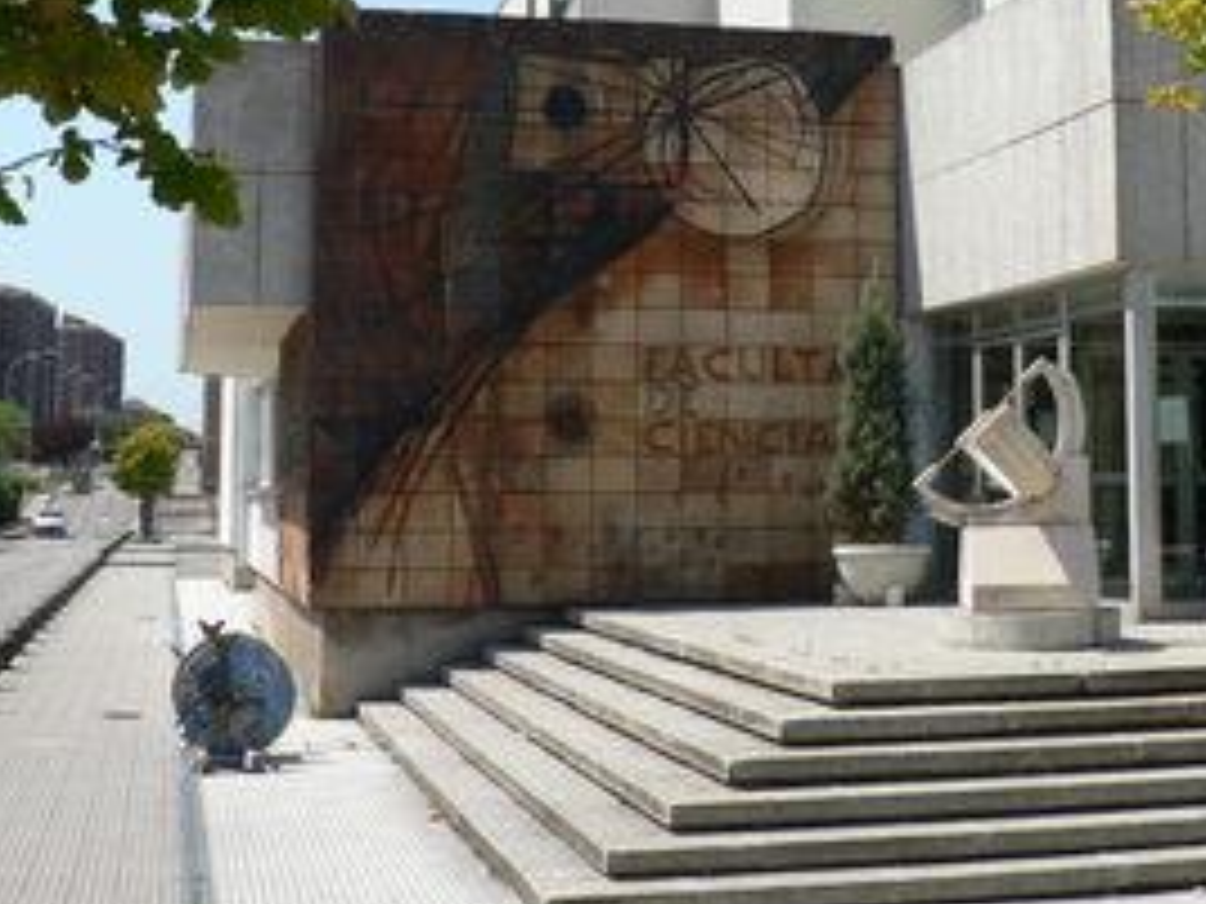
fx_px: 2230
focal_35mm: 64
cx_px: 1026
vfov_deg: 22.5
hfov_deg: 29.3
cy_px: 148
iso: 64
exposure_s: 1/400
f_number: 4.5
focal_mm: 6
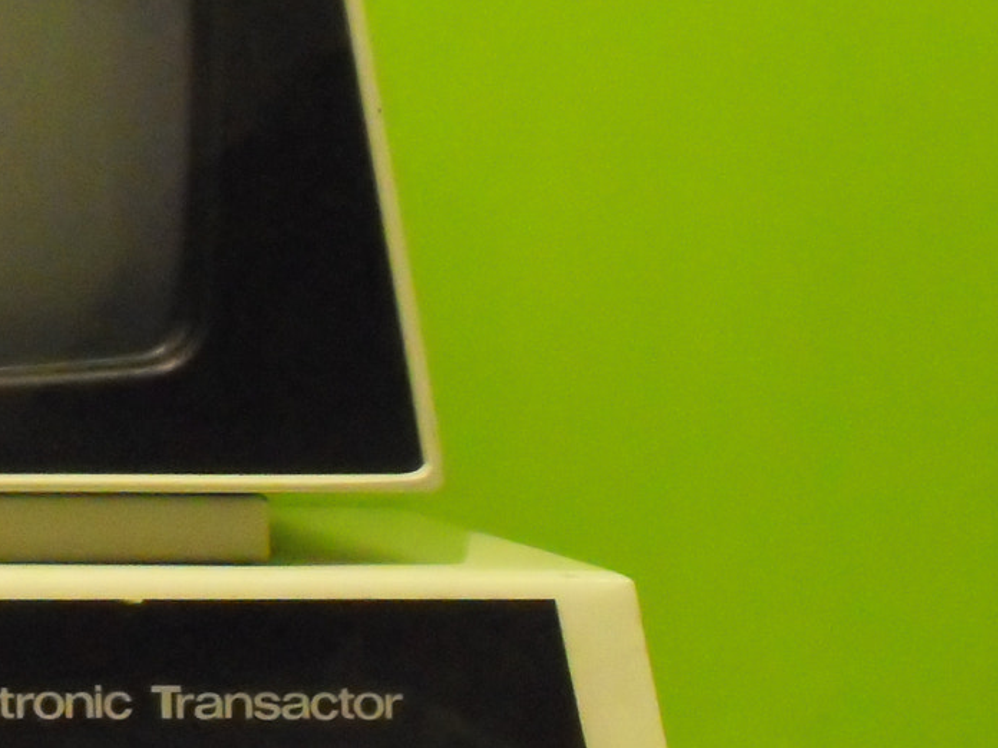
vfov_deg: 9.7
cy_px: 512
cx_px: -169
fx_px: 4411
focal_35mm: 153
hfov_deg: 12.6
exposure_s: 1/30
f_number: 4.5
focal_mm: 9.1
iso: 800
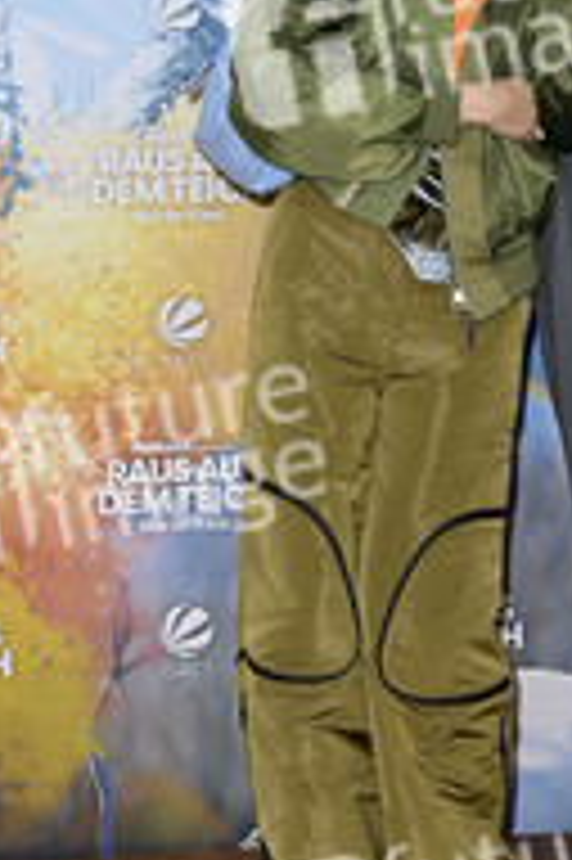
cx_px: 586
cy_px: 248
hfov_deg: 11.6
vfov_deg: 17.4
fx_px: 2793
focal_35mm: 117
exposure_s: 1/250
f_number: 5.6
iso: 640
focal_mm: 56
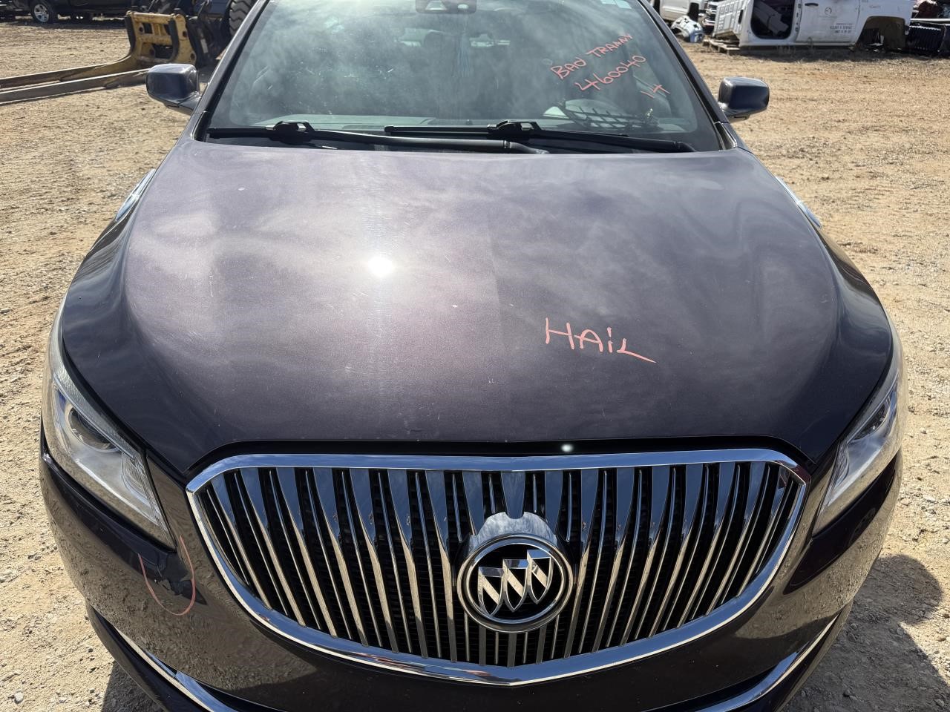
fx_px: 659
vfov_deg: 56.8
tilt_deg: -29.2
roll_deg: +2.9
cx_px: 475
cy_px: 356
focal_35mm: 24
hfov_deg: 71.6
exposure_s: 1/3584
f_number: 1.78
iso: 80
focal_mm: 6.76
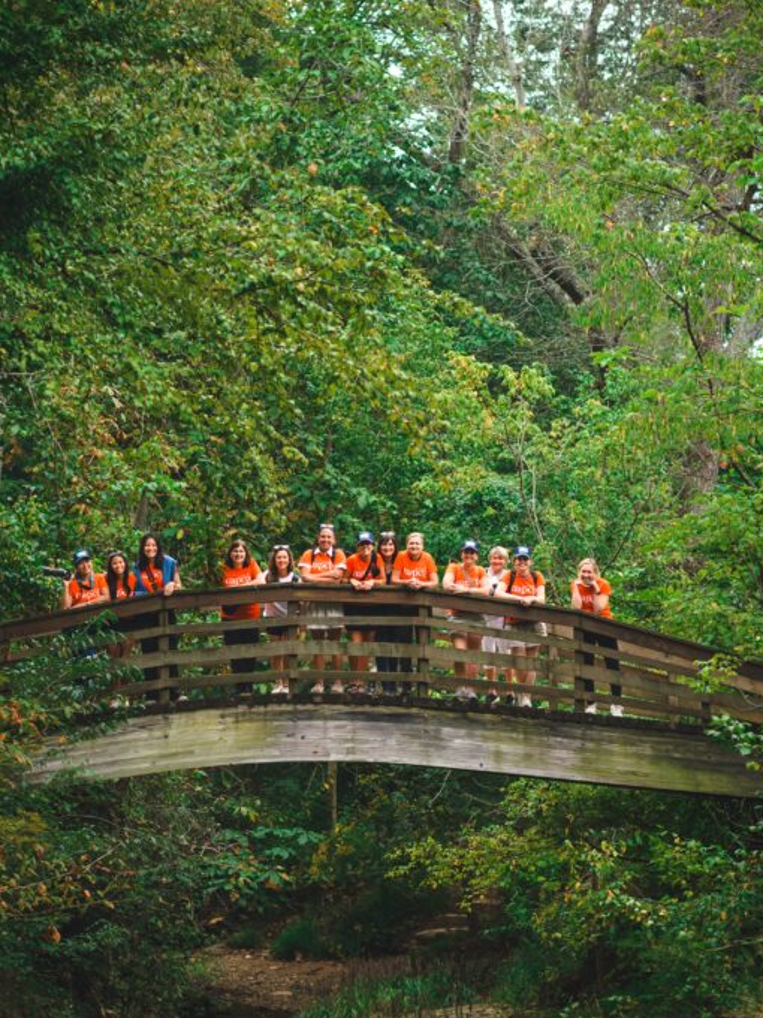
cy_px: 510
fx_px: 3615
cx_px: 335
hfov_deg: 12.0
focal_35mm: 123
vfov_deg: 16.0
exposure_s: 1/320
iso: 100
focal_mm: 85
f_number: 2.2
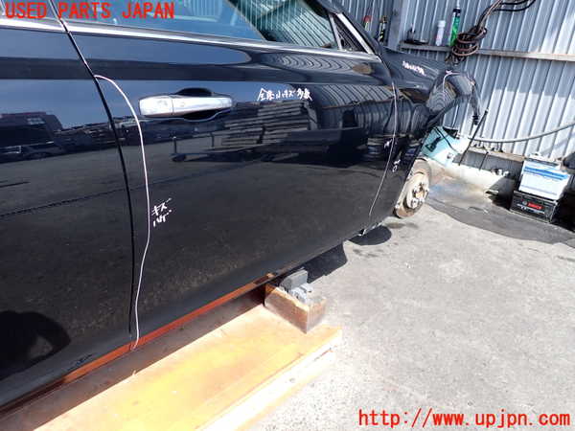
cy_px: 216
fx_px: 415
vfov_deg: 54.9
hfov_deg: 69.4
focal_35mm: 25
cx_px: 288
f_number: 2.8
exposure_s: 1/320
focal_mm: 4.5
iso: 100
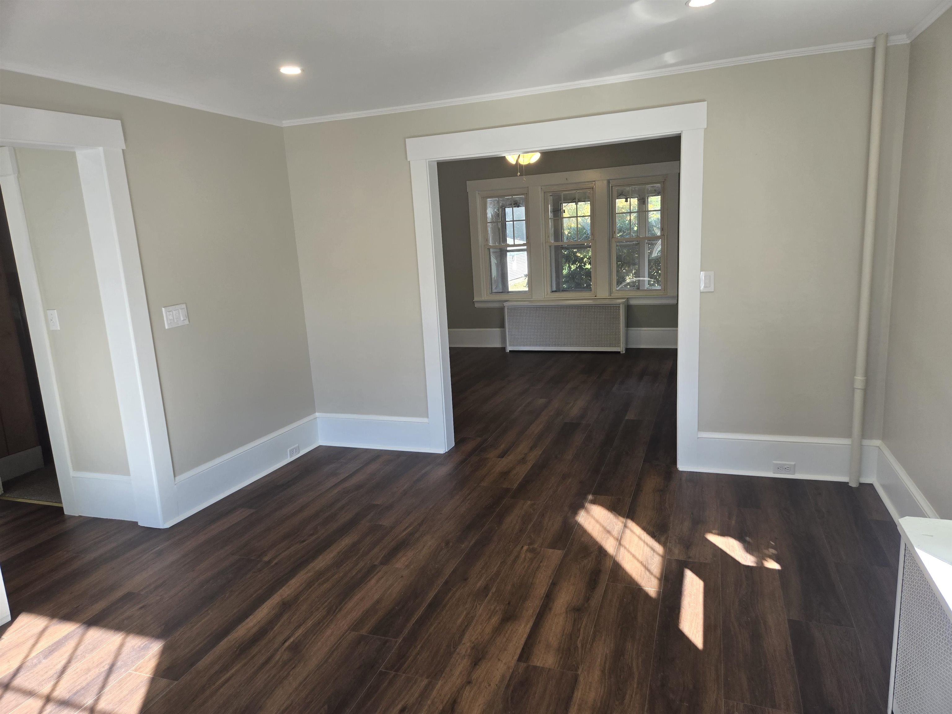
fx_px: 633
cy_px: 357
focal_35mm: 23
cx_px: 476
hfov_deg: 73.9
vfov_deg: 58.9
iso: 50
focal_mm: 5.4
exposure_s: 1/120
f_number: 1.8
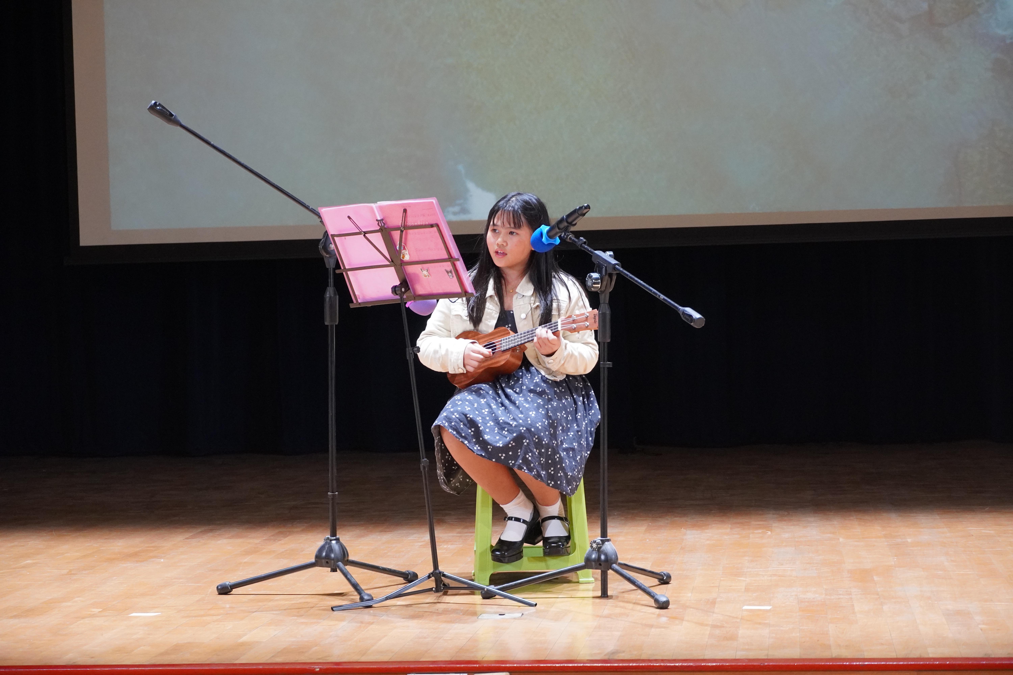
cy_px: 338
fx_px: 2575
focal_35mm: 92
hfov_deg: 22.3
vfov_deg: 14.9
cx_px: 506
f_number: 5.6
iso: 3200
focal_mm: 61
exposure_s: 1/160
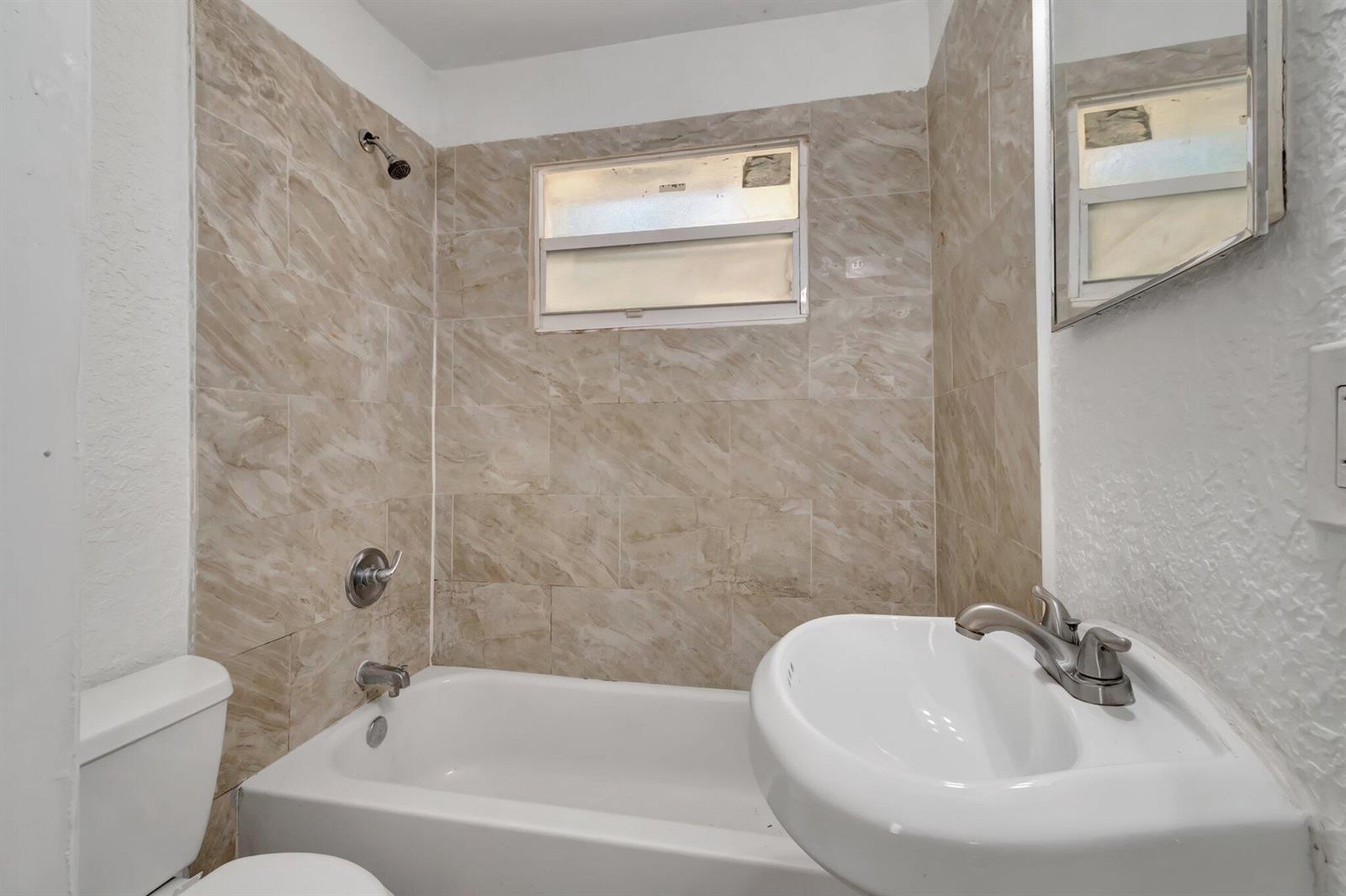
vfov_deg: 77.3
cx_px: 673
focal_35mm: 15
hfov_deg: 100.4
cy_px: 448
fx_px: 561
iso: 1000
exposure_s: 1/30
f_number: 8
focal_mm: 10
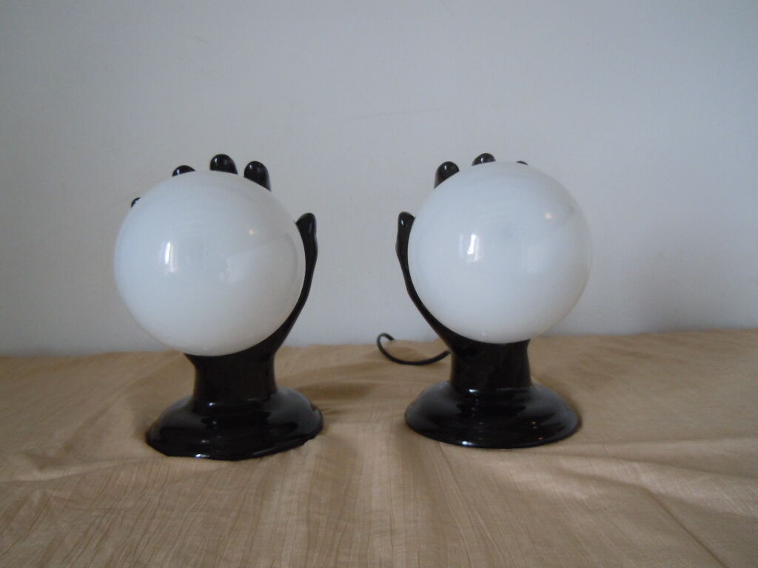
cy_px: 284
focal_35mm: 30
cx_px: 379
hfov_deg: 60.0
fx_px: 657
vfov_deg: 46.8
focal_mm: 5.4
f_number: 3.5
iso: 400
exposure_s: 1/50
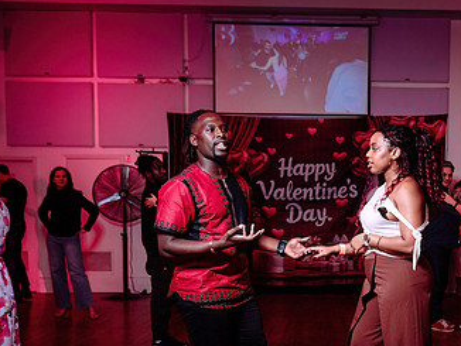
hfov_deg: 37.6
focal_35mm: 49
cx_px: 362
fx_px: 653
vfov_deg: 29.3
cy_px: 258
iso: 500
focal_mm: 28
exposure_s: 1/160
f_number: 2.8
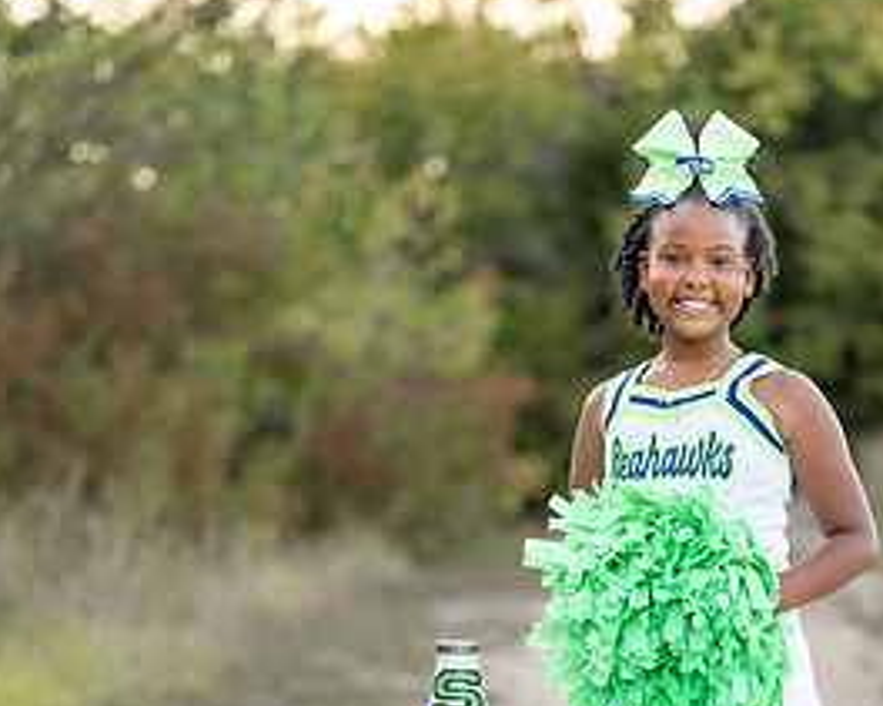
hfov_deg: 15.6
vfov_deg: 12.4
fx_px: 3213
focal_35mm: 123
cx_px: 683
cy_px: 627
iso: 100
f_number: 1.2
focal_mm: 50
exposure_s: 1/1000
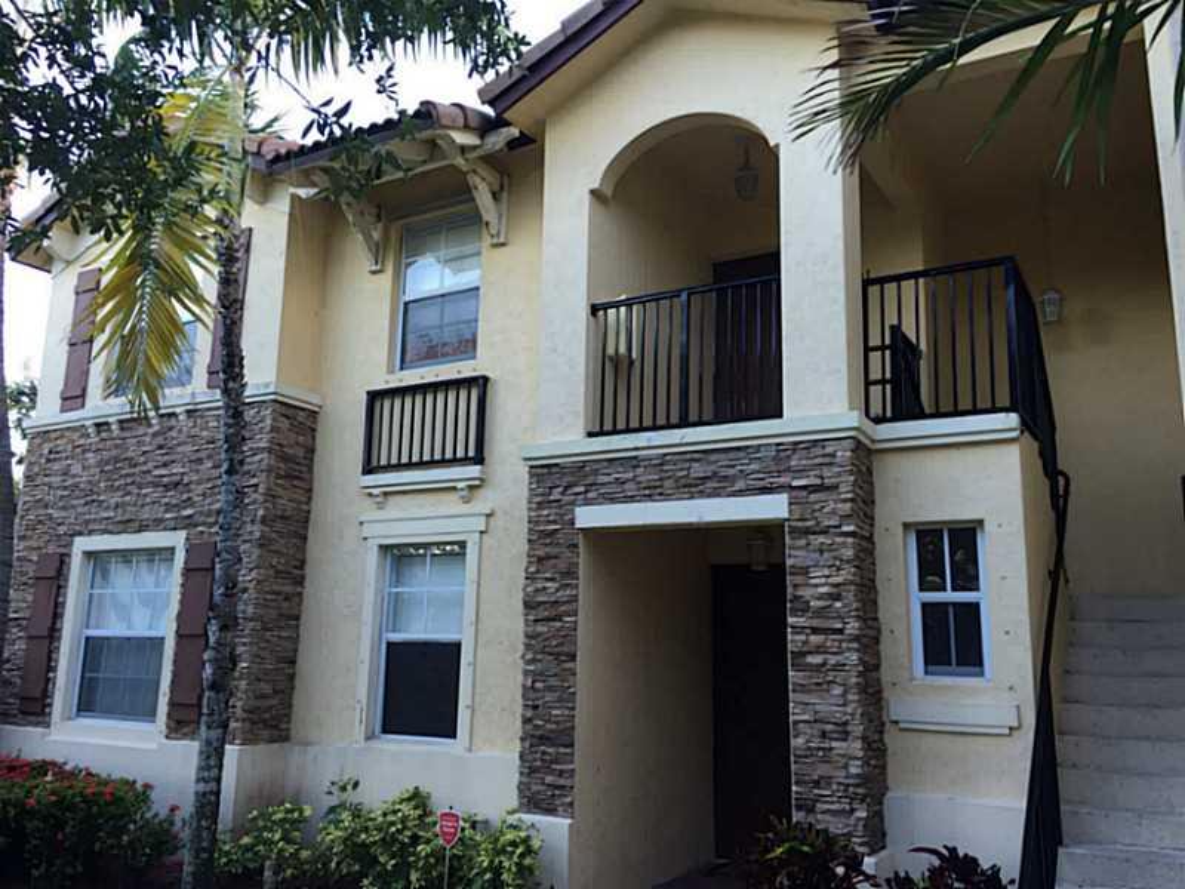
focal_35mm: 29
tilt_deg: +12.0
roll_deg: -0.6
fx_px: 993
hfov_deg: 61.7
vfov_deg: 48.2
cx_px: 592
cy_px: 444
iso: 32
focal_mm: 4.15
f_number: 2.2
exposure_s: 1/40
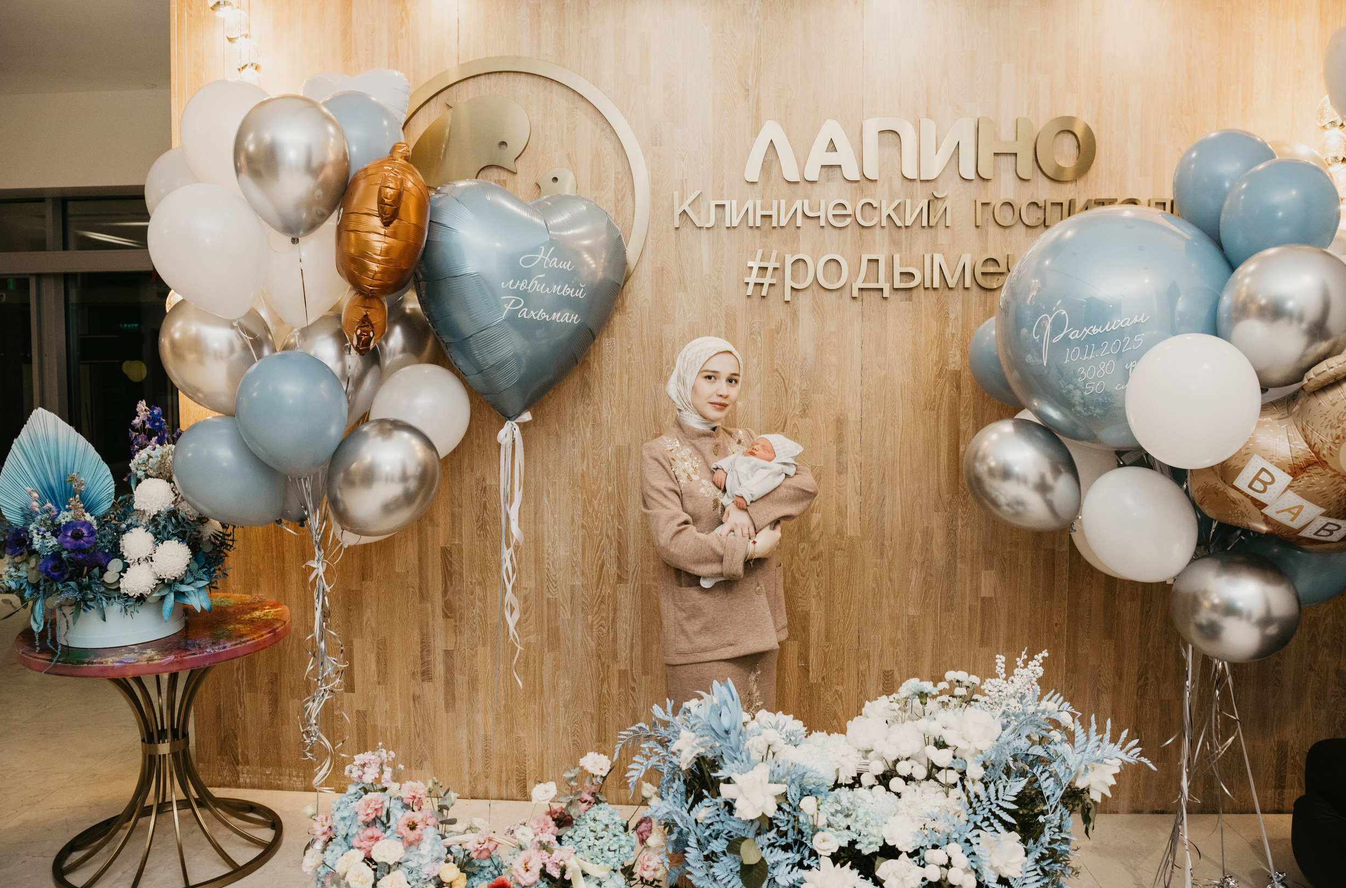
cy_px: 433
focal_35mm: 26
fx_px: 969
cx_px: 658
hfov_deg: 69.5
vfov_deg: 49.2
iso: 640
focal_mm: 24
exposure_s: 1/160
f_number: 4
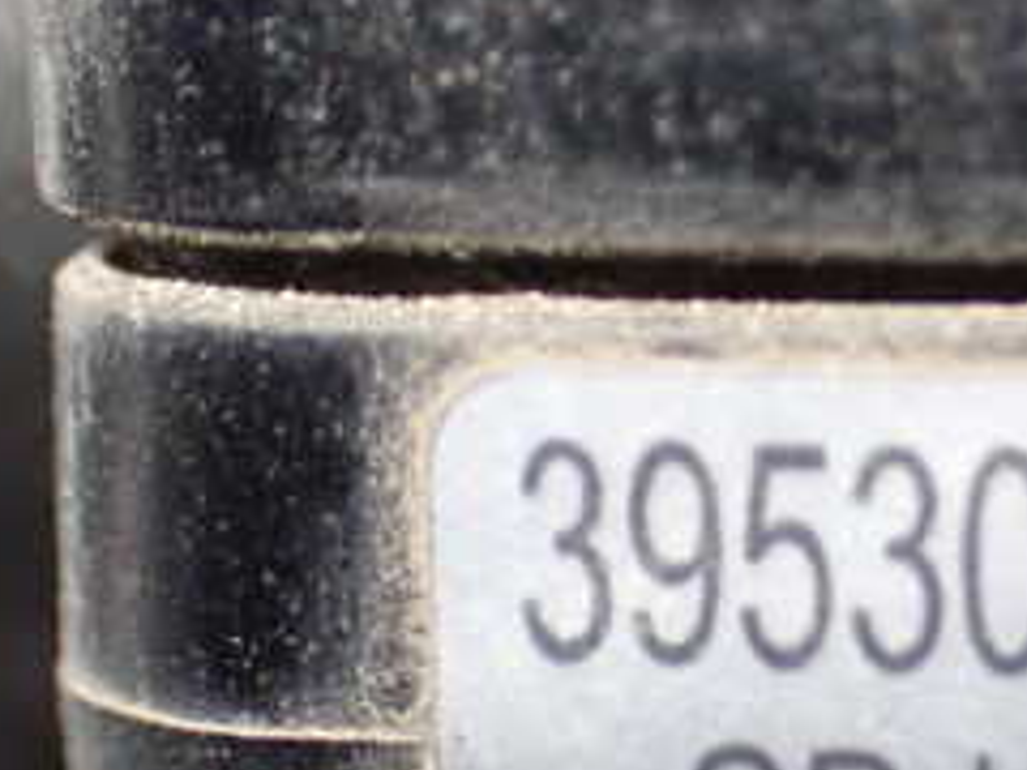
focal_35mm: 145
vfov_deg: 10.2
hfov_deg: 13.3
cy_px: 603
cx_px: 1147
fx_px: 4302
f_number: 3.5
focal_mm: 10.35
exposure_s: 1/125
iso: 800
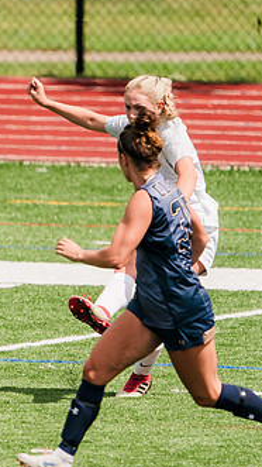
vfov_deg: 1.6
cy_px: 300
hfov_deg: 0.9
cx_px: -72
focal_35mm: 1359
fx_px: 16797
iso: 250
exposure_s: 1/1600
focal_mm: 600
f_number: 6.3
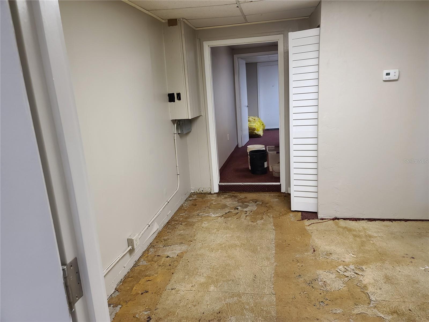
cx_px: 214
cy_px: 161
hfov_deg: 69.4
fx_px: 310
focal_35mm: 25
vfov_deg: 54.9
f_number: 1.8
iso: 125
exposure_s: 1/59
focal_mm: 7
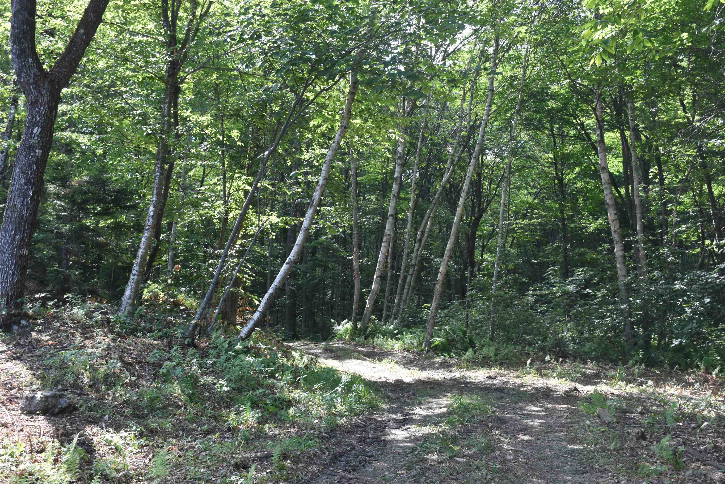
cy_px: 242
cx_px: 362
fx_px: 785
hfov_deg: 49.6
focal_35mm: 39
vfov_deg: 34.2
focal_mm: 26
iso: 800
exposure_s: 1/125
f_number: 5.6
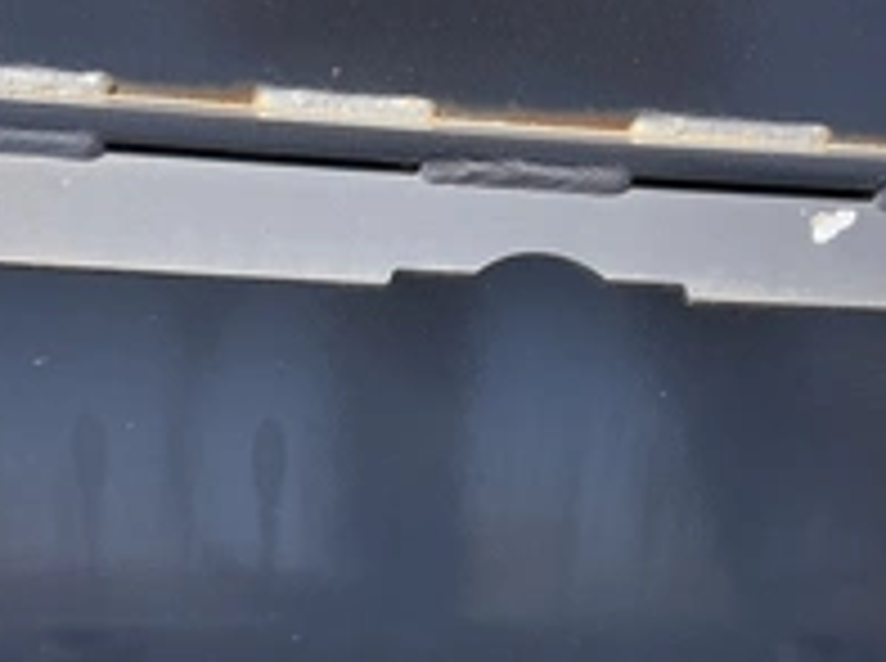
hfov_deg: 32.7
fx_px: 1507
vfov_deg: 24.3
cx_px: 508
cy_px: 549
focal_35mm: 59
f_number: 1.8
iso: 25
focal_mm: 3
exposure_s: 1/534
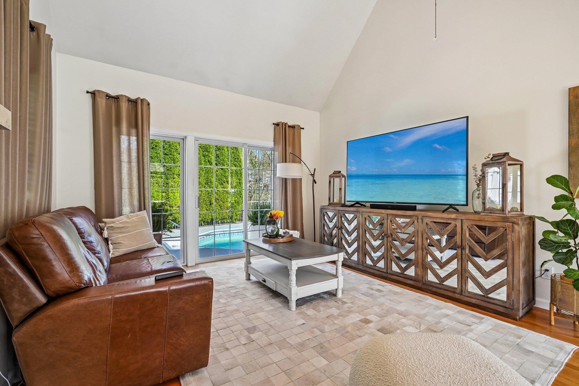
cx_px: 290
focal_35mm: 16
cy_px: 193
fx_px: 257
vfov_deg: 73.7
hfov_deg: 96.7
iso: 400
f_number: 8
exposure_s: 1/25
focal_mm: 16
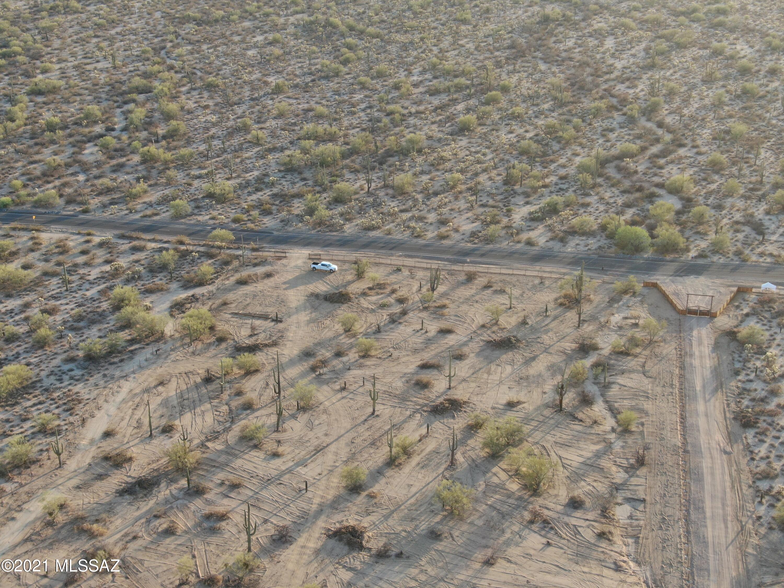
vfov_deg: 30.3
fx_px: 1087
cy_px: 294
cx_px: 392
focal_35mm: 48
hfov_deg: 39.7
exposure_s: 1/120
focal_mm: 8.6
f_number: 3.8
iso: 100
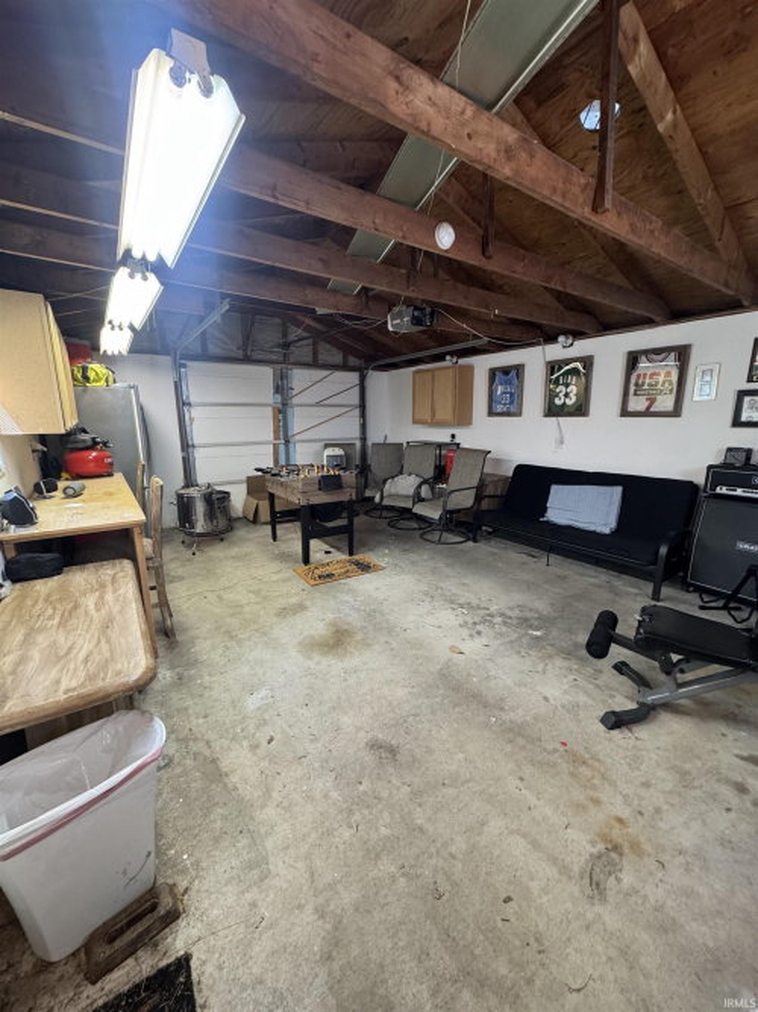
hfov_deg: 85.7
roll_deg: +0.5
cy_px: 506
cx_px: 379
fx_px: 409
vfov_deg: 102.1
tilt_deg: -13.3
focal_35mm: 14
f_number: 2.2
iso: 320
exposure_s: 1/60
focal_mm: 2.22
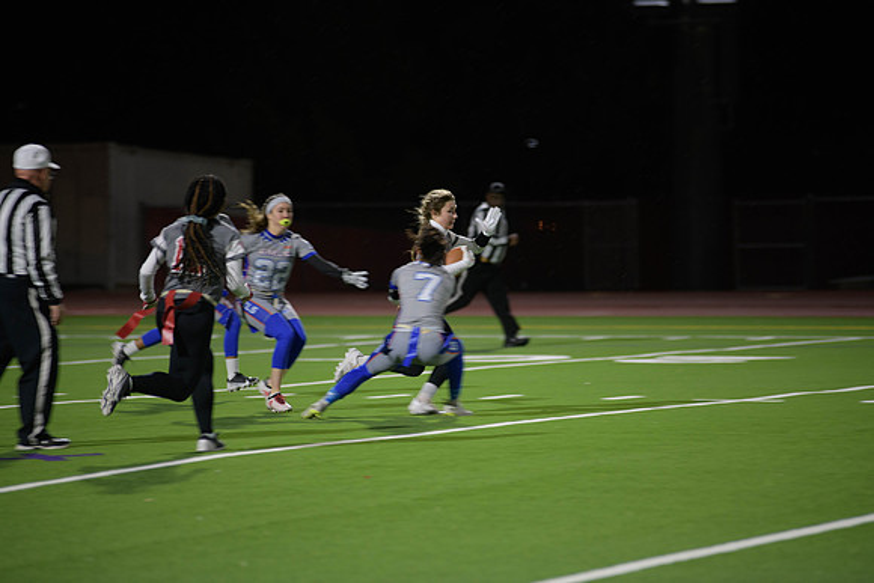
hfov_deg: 10.3
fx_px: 4856
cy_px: 292
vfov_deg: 6.9
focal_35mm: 200
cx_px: 437
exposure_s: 1/200
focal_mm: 200
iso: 900
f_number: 2.8
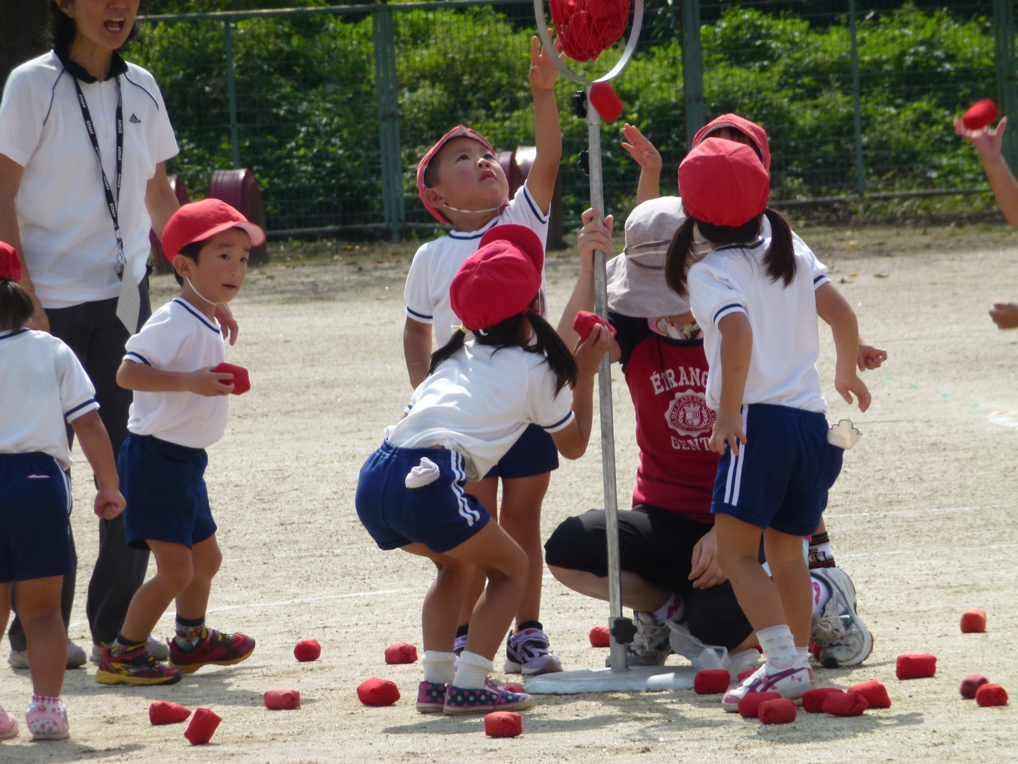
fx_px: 11293
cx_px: 509
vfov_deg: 3.9
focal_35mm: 384
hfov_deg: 5.2
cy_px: 382
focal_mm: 68.8
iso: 100
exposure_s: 1/500
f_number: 5.9
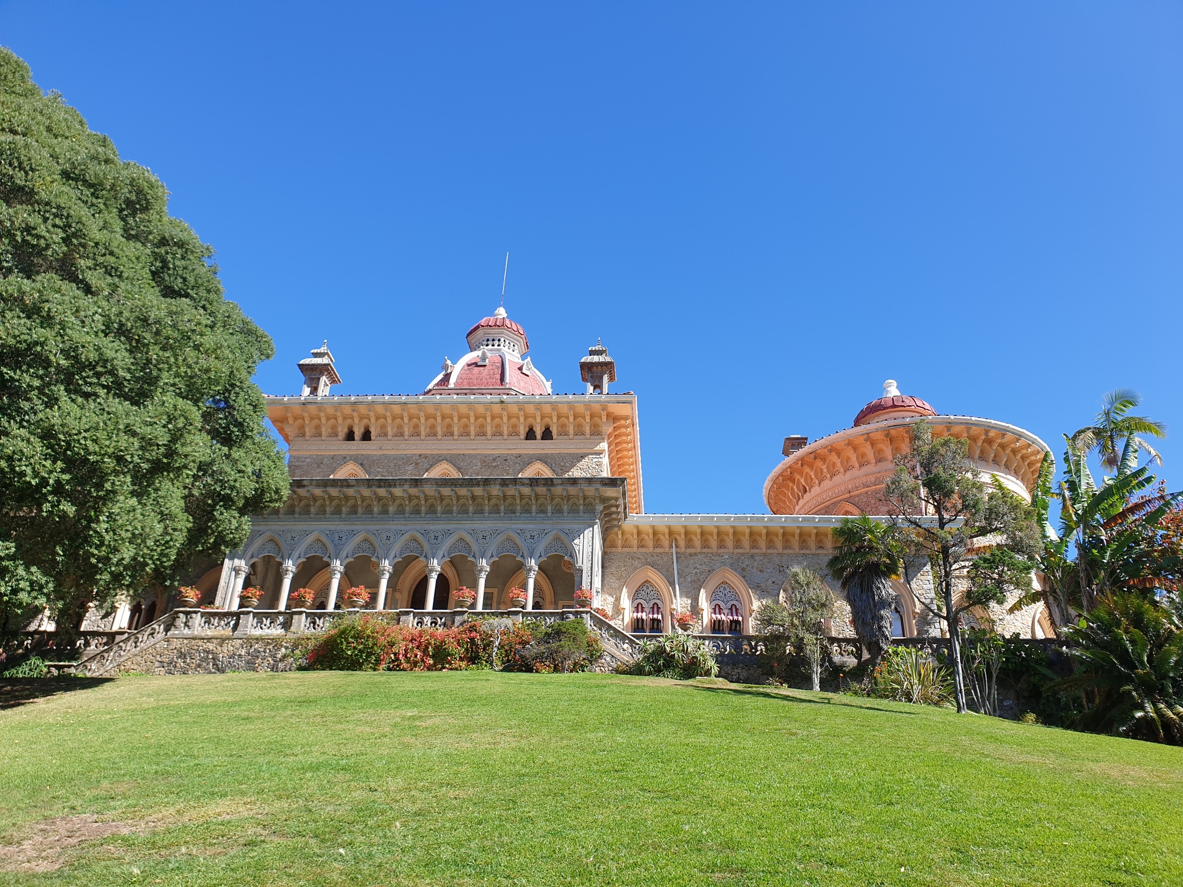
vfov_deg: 53.1
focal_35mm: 26
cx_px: 592
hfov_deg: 67.3
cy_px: 444
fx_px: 889
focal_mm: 4.3
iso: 50
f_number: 2.4
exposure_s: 1/750
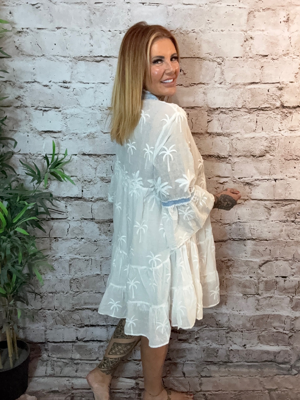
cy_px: 200
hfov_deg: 46.8
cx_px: 150
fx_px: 347
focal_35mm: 30
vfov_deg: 60.0
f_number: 1.9
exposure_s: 1/50
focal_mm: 2.69
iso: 250
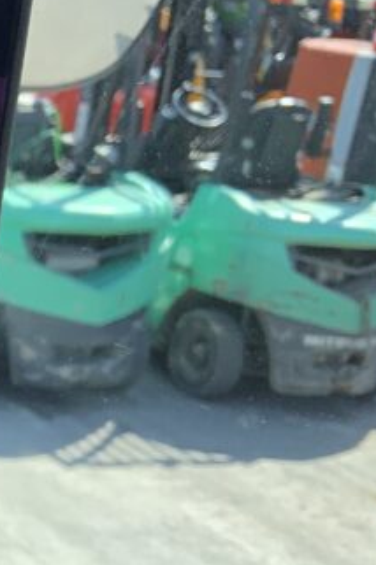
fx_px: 1507
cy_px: 497
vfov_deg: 20.9
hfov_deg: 12.4
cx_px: -390
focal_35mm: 96
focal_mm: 3
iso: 16
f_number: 1.8
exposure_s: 1/580
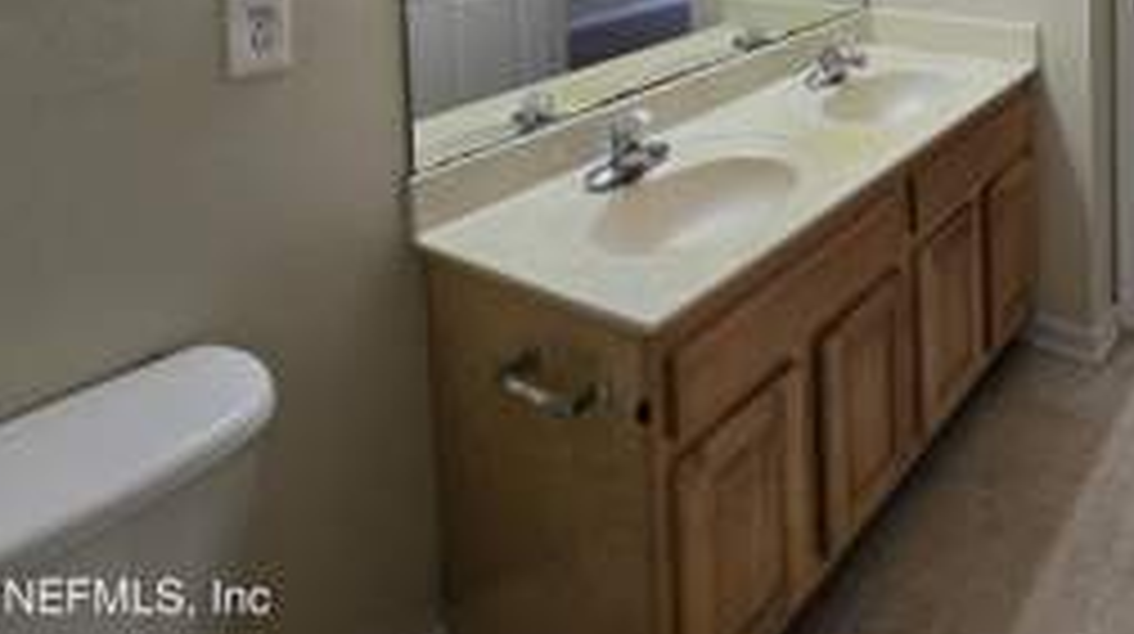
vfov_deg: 33.8
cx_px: 932
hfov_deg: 63.0
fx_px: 811
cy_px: -142
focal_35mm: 27
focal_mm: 2.2
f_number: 2.2
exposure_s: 1/60
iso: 50
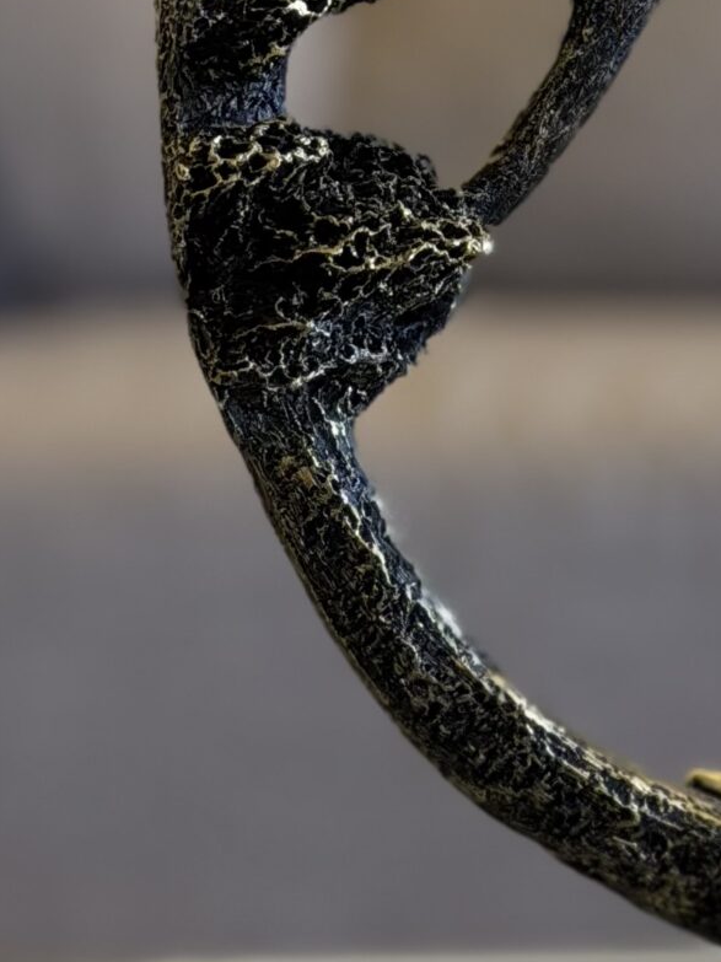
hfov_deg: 9.2
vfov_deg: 12.6
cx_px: 1039
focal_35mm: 157
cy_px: 284
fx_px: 4361
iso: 100
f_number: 1.78
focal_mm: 6.76
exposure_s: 1/93
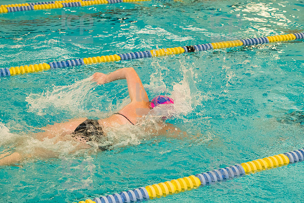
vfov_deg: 16.7
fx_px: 693
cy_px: 102
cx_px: 152
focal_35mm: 82
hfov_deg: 24.8
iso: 3200
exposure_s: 1/250
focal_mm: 82
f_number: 5.6
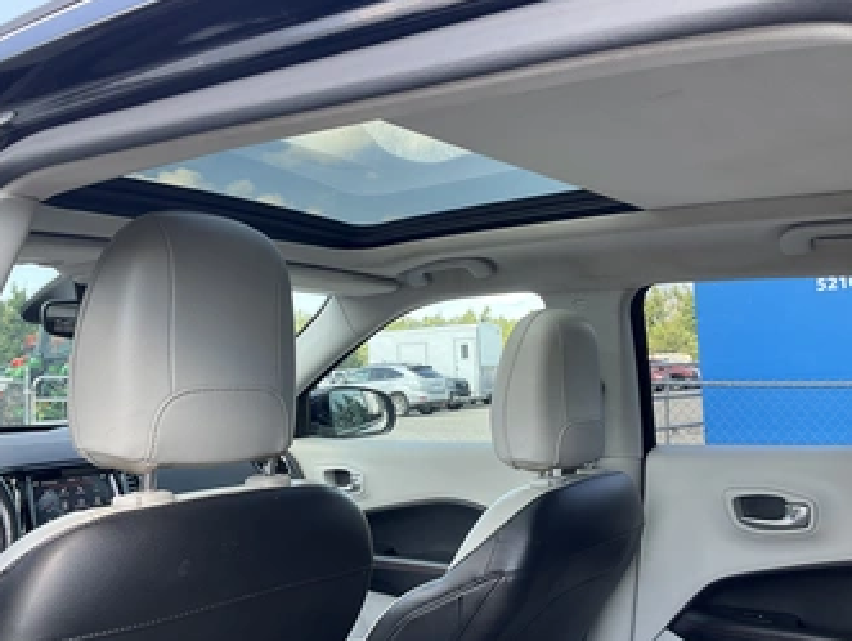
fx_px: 862
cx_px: 404
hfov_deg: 52.6
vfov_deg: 40.8
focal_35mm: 35
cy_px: 340
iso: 20
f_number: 1.8
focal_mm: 3
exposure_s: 1/122
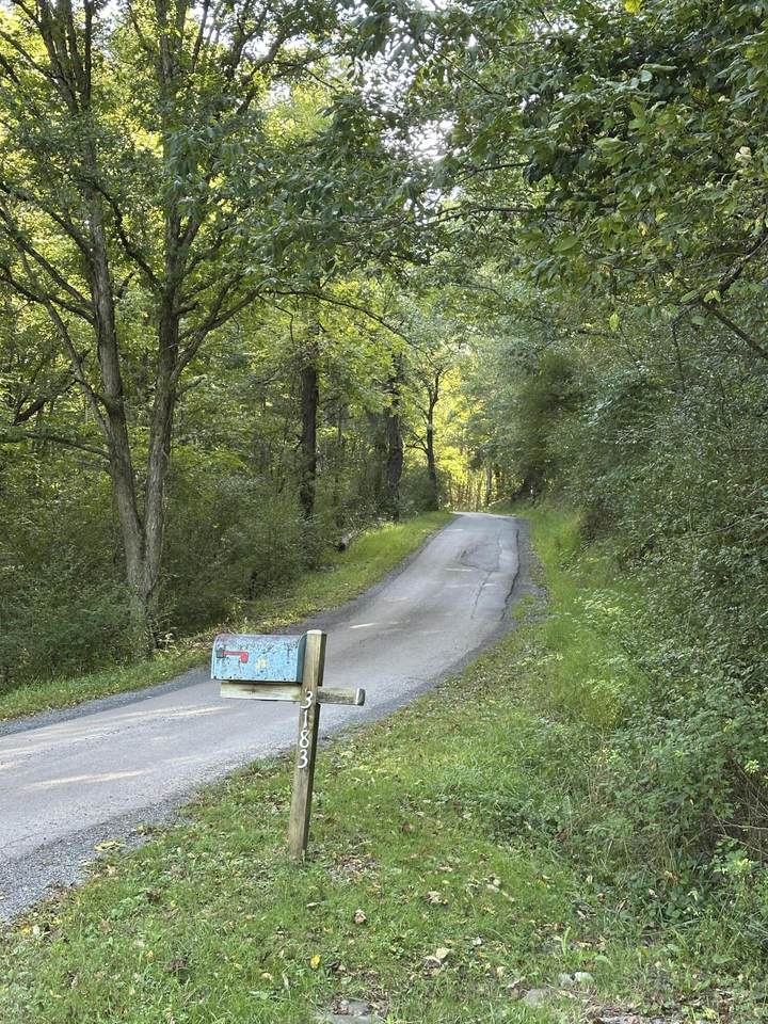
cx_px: 384
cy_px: 512
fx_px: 1420
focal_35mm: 48
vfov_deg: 39.7
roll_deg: -2.2
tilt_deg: -3.6
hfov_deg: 30.3
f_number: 1.78
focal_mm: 6.86
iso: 80
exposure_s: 1/63
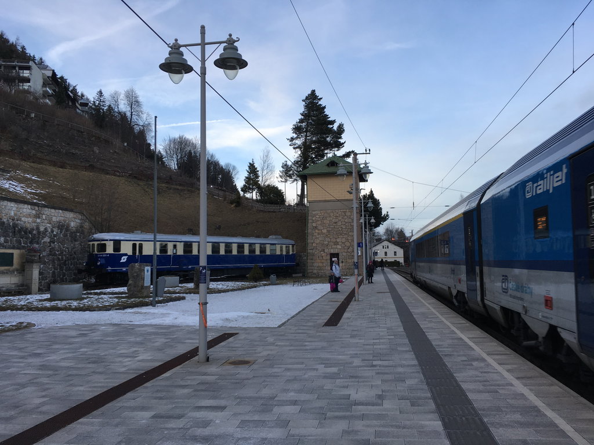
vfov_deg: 48.2
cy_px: 222
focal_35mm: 29
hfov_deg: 61.7
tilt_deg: +4.0
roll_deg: +2.1
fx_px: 498
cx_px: 297
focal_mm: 4.15
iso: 25
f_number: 2.2
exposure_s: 1/166
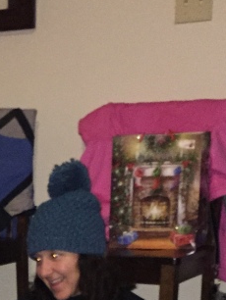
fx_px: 878
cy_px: 422
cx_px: -70
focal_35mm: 101
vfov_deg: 17.8
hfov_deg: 14.1
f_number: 2.2
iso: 320
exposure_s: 1/16
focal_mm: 4.15
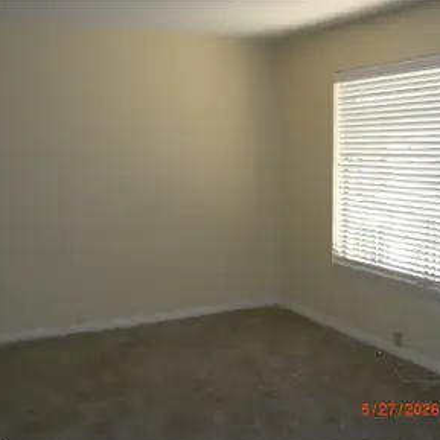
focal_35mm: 44
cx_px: 241
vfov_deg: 38.3
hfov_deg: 38.3
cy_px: 227
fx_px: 633
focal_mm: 6.3
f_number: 2.8
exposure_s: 1/80
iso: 200
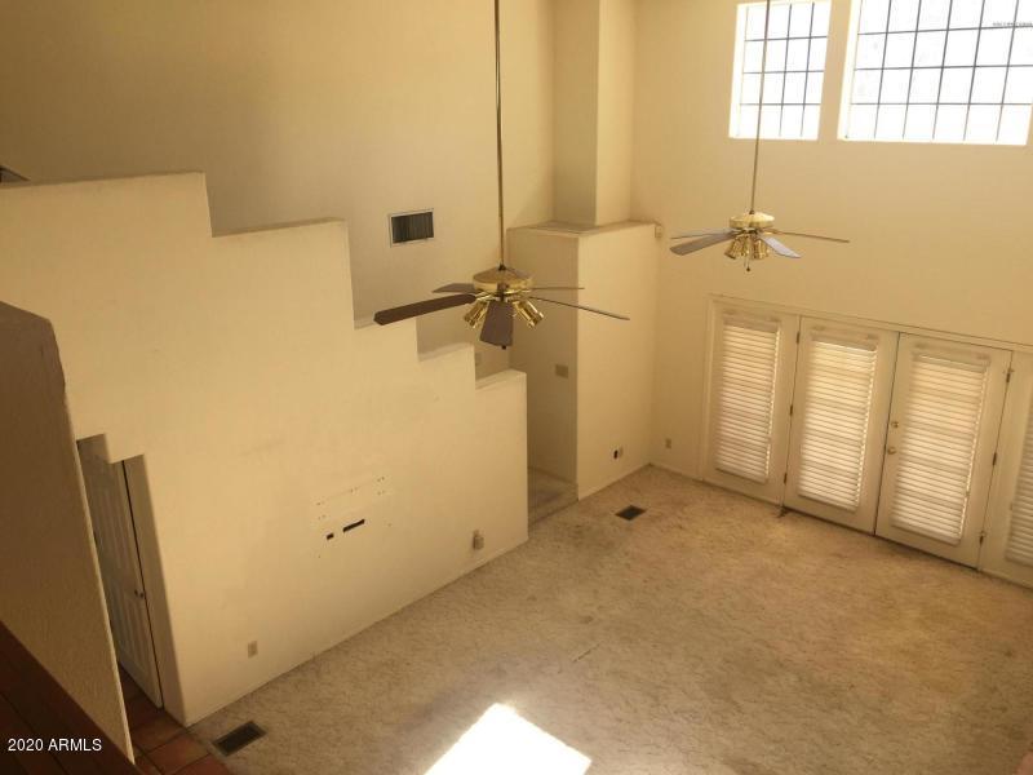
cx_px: 516
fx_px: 865
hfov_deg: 61.7
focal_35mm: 29
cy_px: 388
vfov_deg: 48.2
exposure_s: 1/180
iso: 32
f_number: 2.2
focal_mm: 4.15
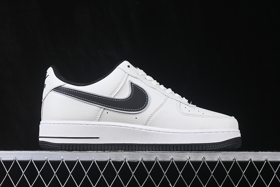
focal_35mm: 75
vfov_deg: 18.2
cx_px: 140
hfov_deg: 27.0
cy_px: 94
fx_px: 583
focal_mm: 50
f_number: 8
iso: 160
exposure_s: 1/80
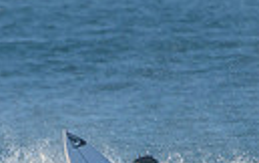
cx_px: 22
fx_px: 17429
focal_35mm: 2466
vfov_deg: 0.5
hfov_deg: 0.9
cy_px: 266
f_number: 5.6
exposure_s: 1/2000
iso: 450
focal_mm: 500
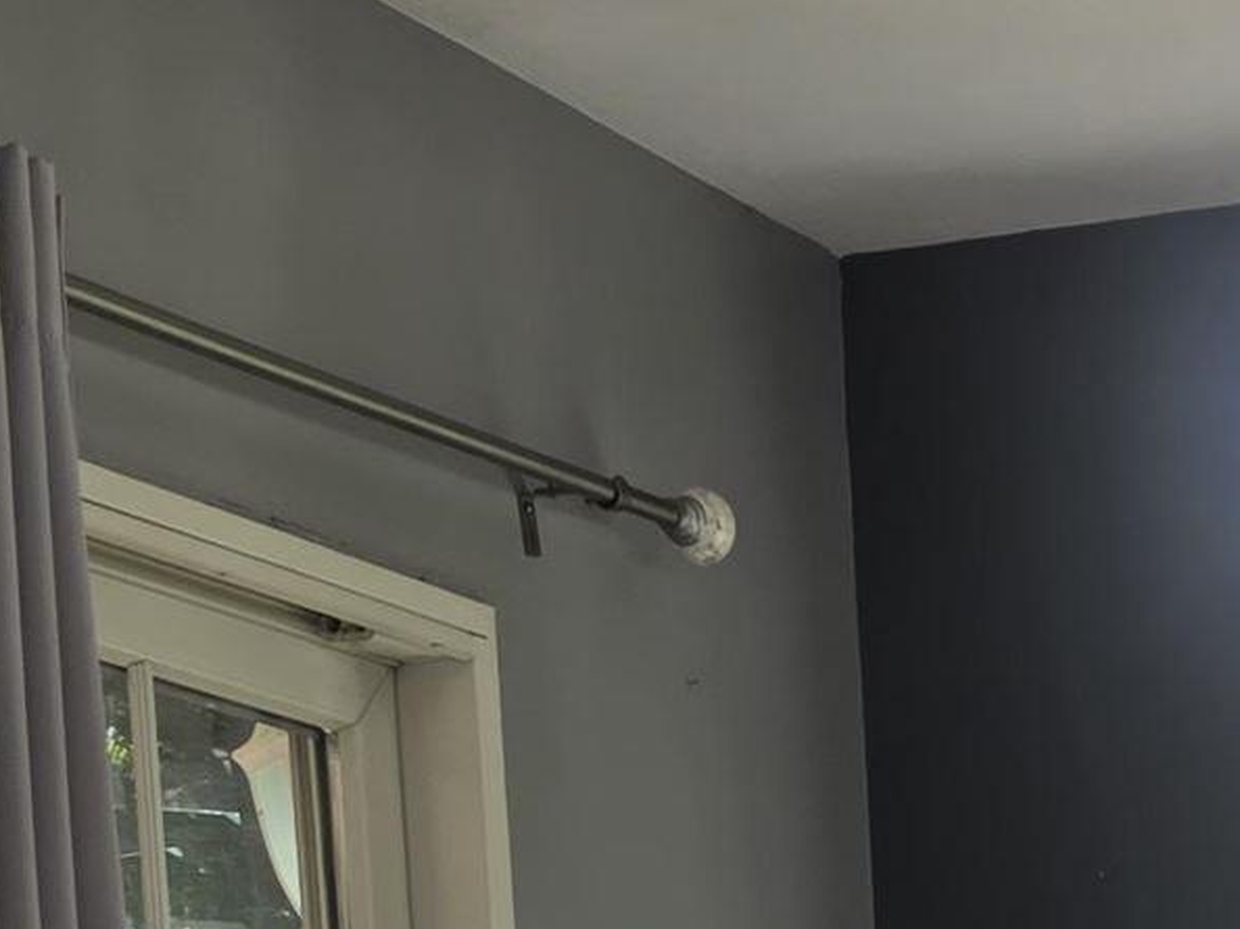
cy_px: 2288
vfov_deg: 10.5
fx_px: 4261
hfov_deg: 15.8
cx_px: 1557
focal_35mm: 119
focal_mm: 6.3
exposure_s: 1/120
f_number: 1.7
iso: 12
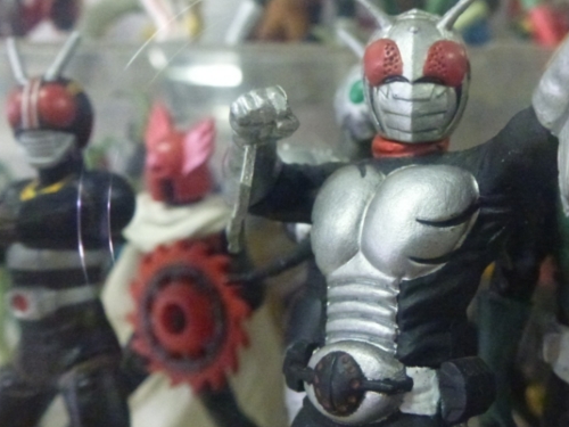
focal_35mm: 40
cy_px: 162
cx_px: 397
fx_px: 657
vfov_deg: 35.8
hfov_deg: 45.8
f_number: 3.3
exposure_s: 1/25
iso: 800
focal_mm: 4.3
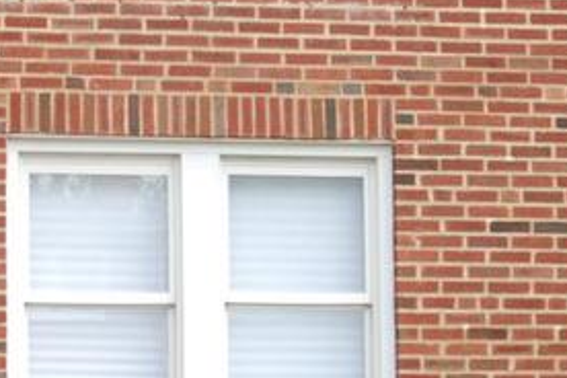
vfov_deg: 7.3
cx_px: 105
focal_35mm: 188
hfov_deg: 10.9
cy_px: 157
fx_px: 2961
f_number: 5.6
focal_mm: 24
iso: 100
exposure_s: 1/60
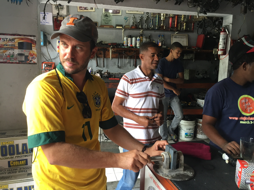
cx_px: 127
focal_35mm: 29
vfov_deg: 48.2
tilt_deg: -6.7
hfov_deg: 61.7
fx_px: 213
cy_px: 95
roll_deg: -4.5
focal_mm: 4.15
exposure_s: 1/30
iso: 40
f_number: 2.2
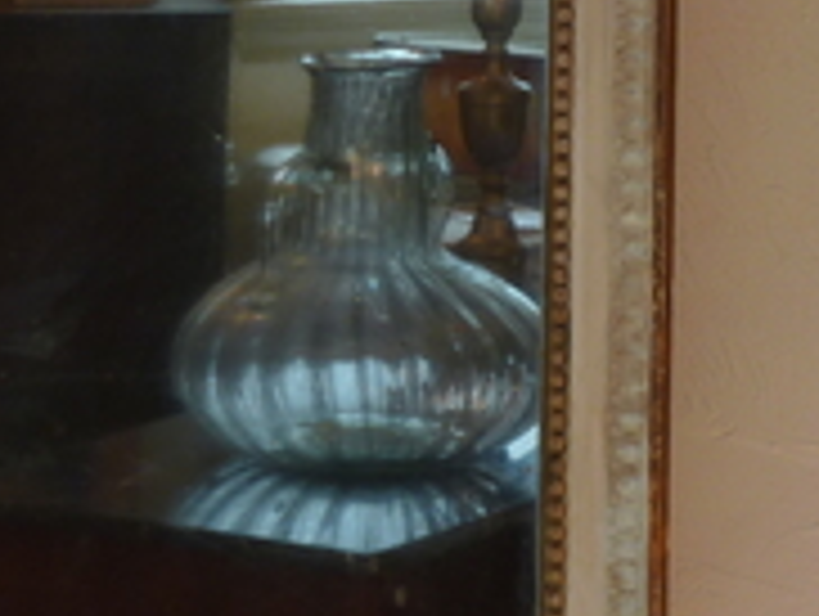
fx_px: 7012
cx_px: -9
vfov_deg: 5.0
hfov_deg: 6.7
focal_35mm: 296
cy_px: 378
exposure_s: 1/8
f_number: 4.3
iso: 80
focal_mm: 14.7
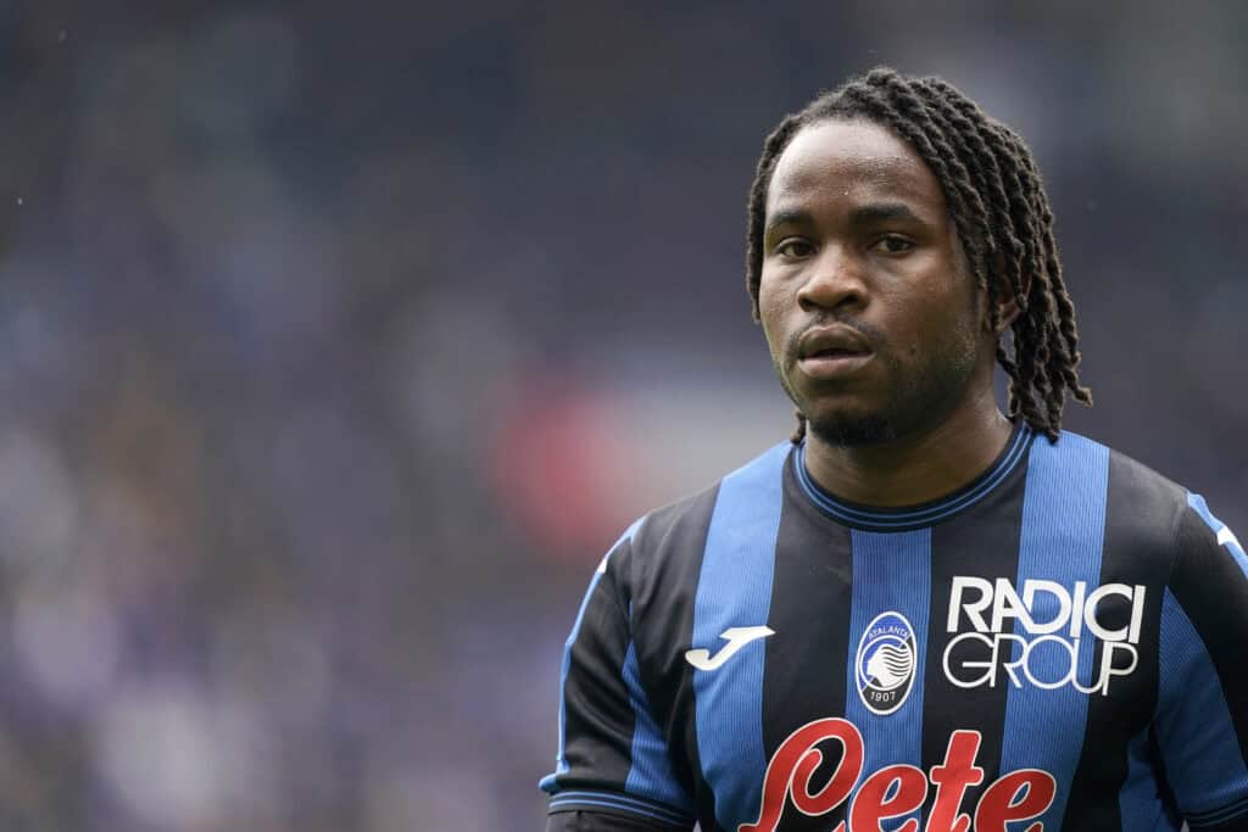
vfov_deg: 3.3
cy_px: 416
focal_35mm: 420
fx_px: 14561
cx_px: 624
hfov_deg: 4.9
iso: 500
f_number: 4
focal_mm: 420
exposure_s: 1/1250
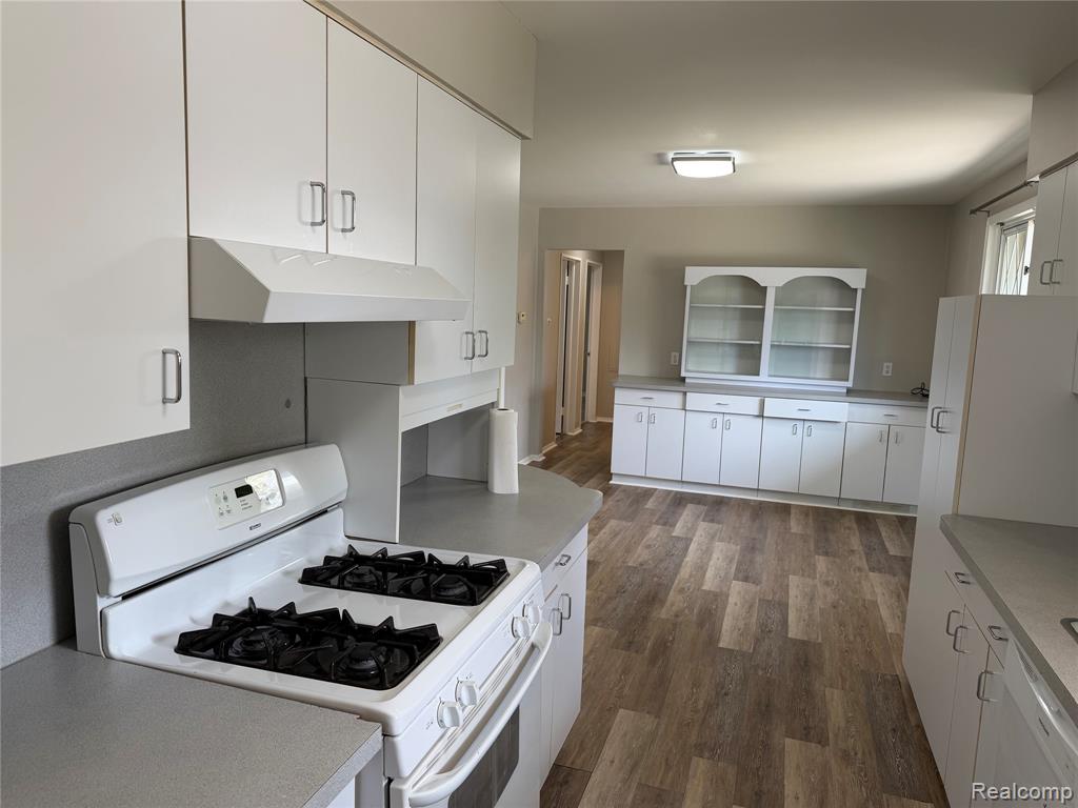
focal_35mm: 24
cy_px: 404
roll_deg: -2.1
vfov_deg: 56.8
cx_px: 539
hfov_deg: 71.6
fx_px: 747
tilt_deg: -8.3
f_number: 1.78
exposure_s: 1/120
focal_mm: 6.76
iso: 100
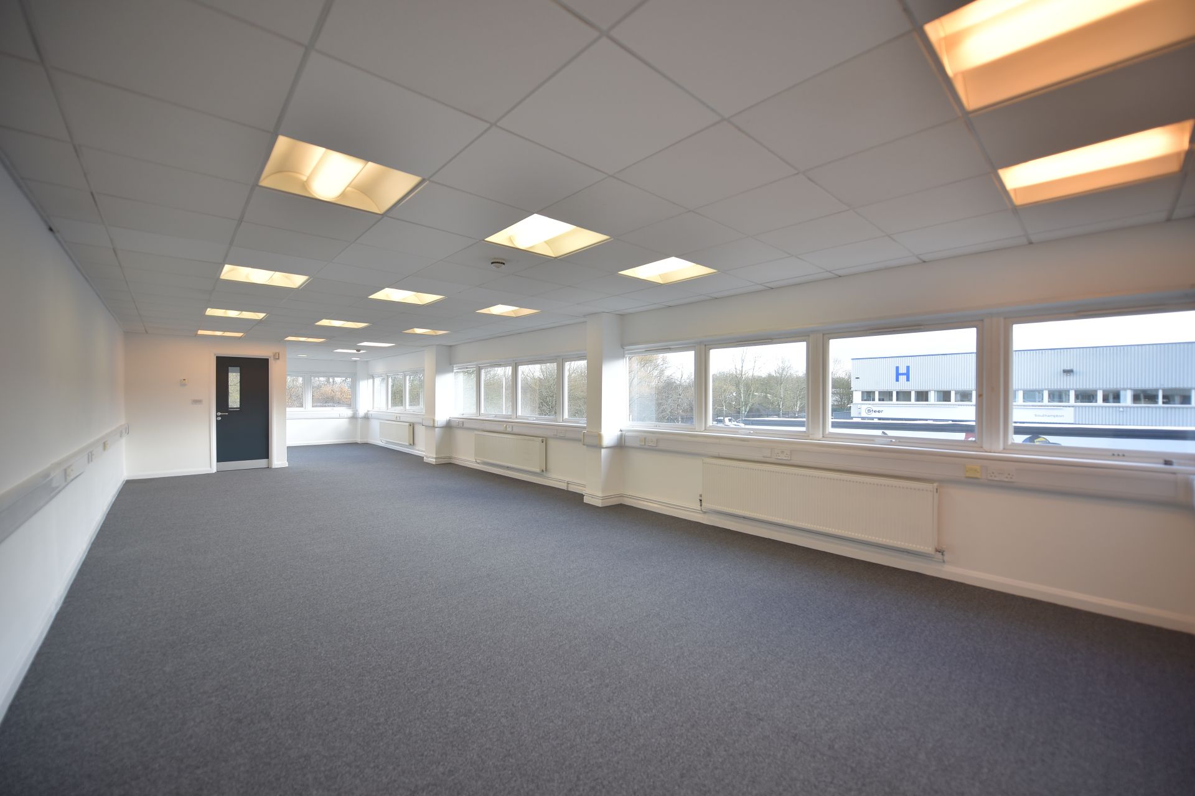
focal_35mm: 14
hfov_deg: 104.3
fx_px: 465
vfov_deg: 81.2
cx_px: 598
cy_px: 398
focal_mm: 14
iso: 160
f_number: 9
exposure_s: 1/200
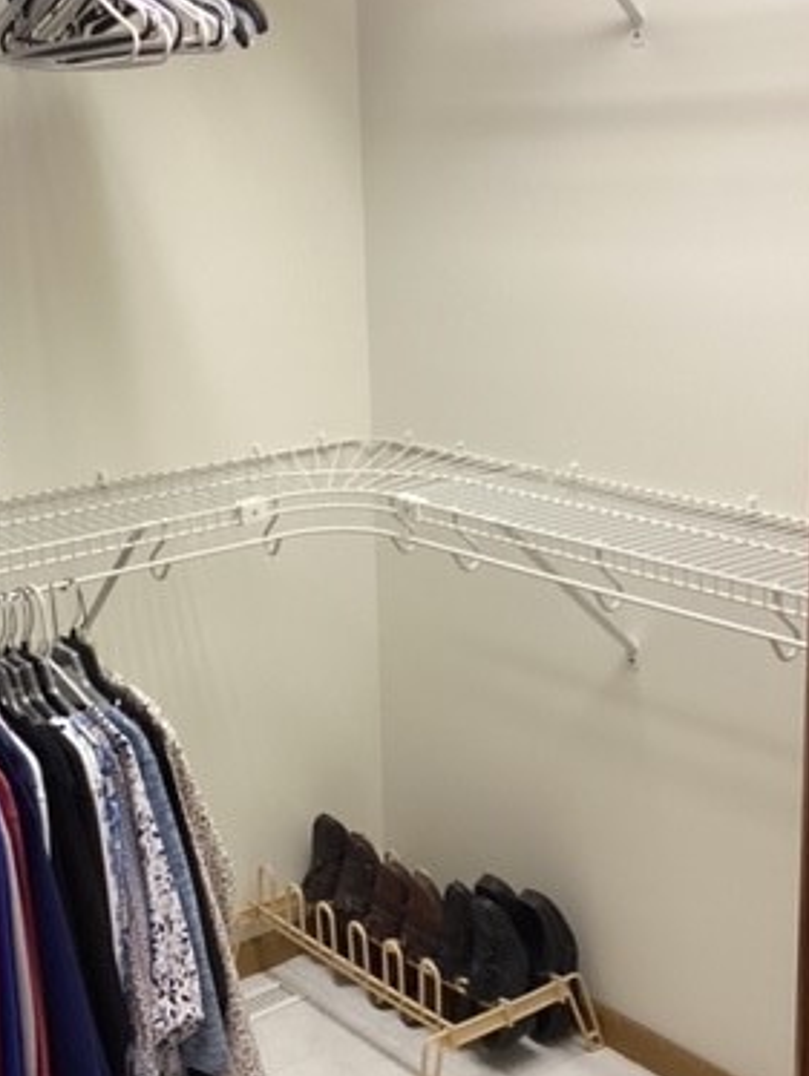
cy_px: 578
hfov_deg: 27.5
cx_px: 351
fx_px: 1650
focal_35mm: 53
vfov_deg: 36.1
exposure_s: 1/60
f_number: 2.4
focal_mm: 3.3
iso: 160
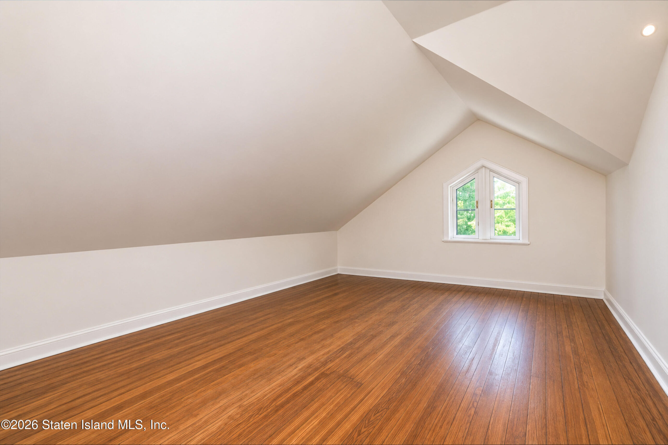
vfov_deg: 72.1
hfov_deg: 95.0
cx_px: 334
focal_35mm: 16
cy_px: 222
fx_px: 306
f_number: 4.5
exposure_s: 1/30
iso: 64
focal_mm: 16.5
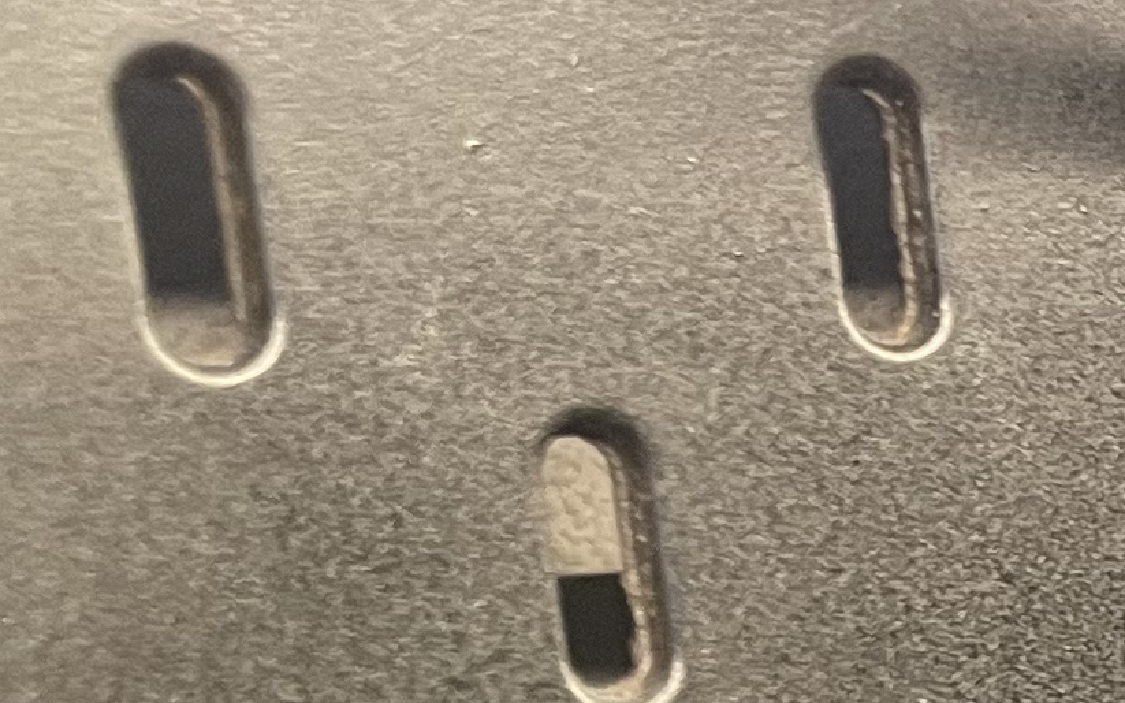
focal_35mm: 135
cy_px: 1150
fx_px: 4138
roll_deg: +4.1
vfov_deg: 9.4
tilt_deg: -8.3
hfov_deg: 13.3
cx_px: 2271
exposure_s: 1/60
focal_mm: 4.2
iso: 160
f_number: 1.6
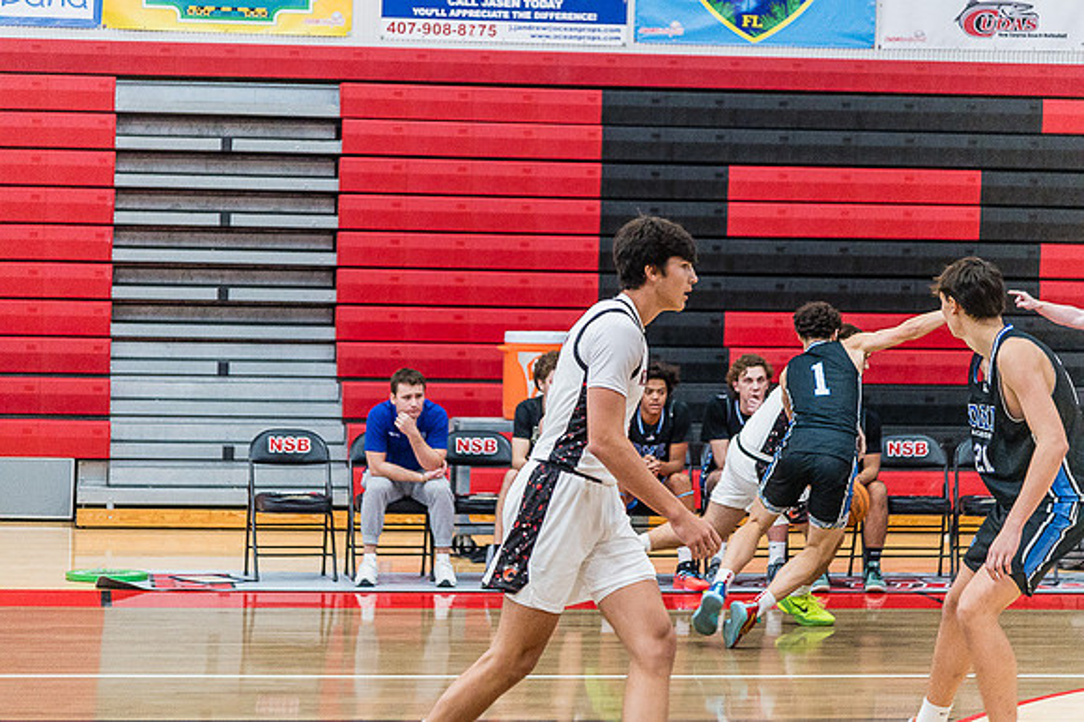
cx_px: 542
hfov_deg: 17.1
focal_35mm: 120
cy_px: 361
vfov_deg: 11.4
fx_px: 3611
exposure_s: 1/320
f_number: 4
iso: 5000
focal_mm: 120
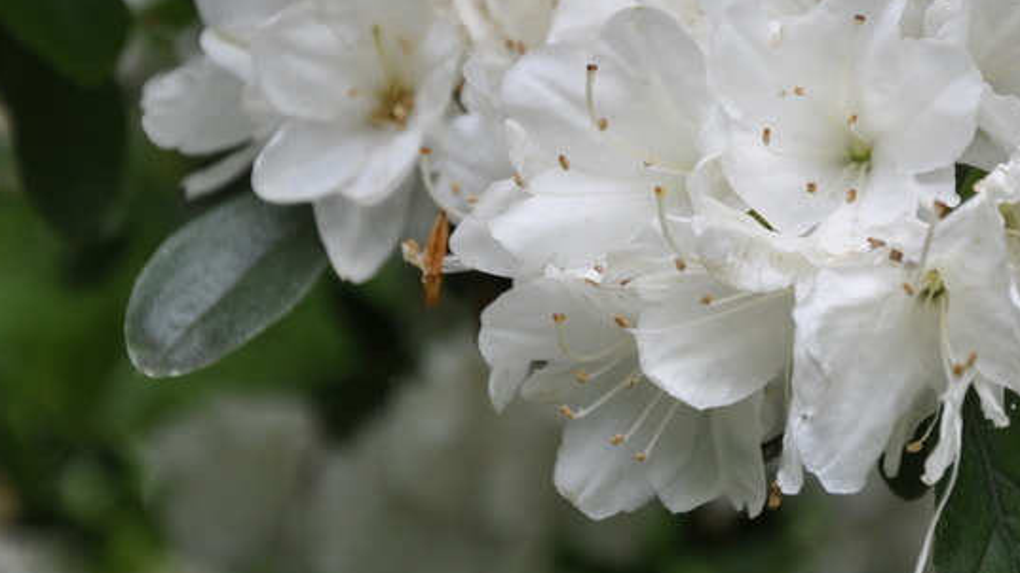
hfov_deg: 8.8
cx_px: 691
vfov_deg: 4.9
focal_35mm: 246
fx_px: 6647
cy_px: 104
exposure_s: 1/180
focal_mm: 105
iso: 200
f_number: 5.6
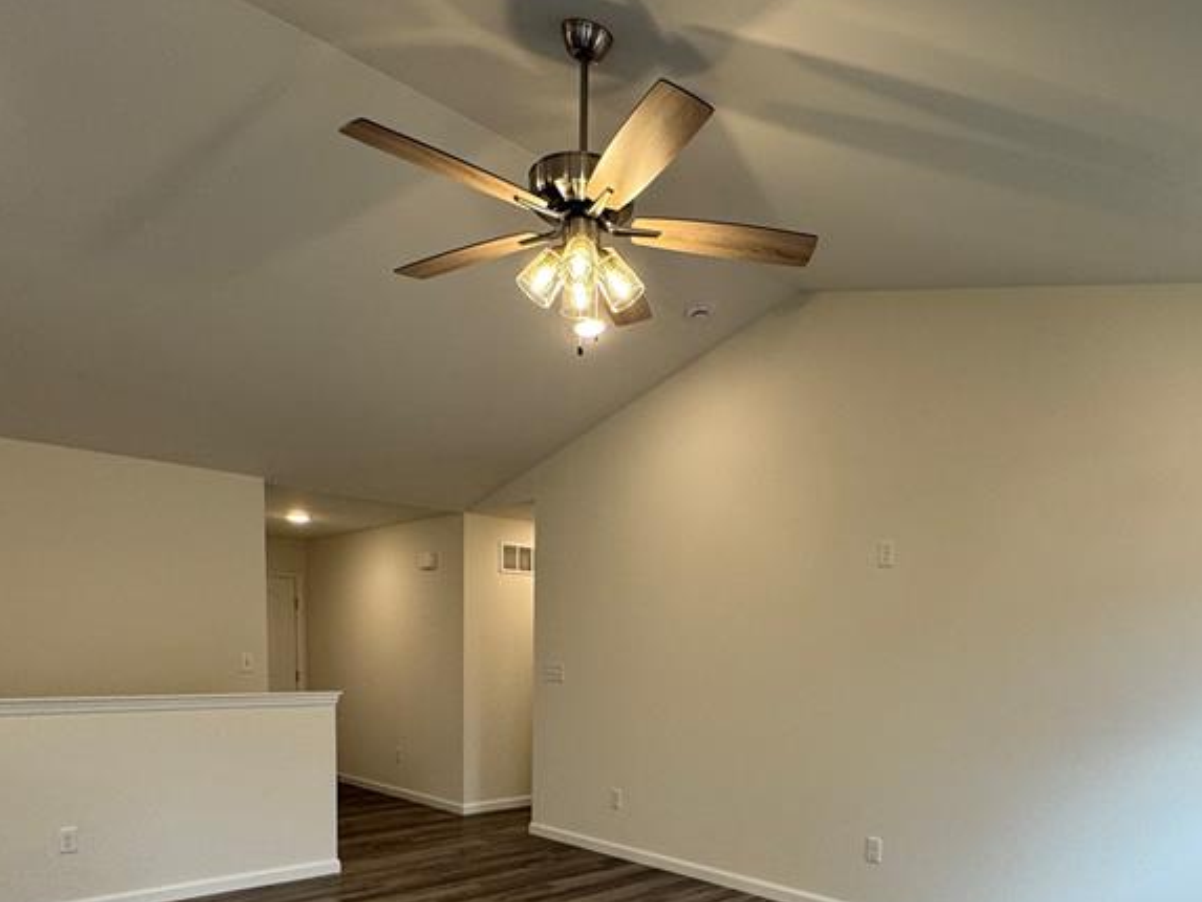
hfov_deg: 69.2
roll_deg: -1.9
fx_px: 868
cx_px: 665
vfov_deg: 51.5
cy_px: 720
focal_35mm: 25
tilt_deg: -4.8
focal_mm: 2.22
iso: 160
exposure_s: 1/120
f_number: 2.2
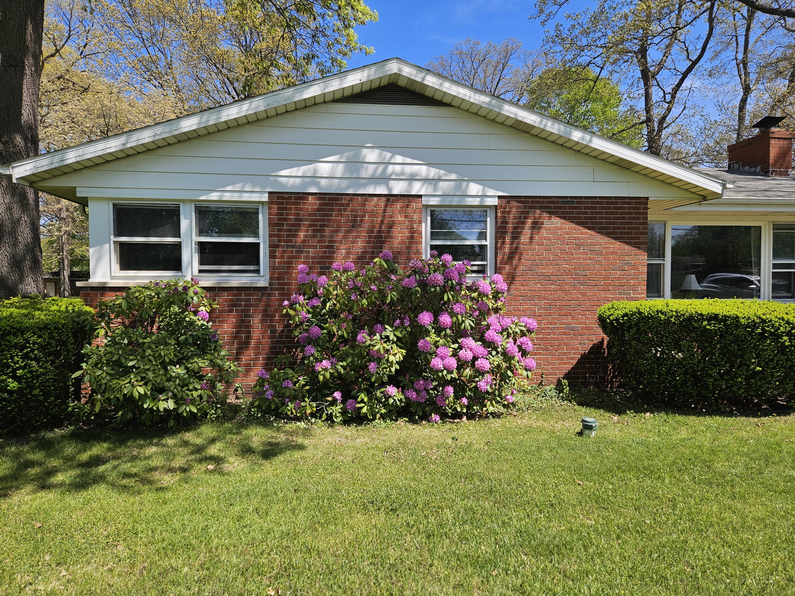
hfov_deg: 73.9
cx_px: 398
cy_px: 298
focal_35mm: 23
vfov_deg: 58.9
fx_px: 528
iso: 40
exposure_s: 1/2000
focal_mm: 5.4
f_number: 1.8
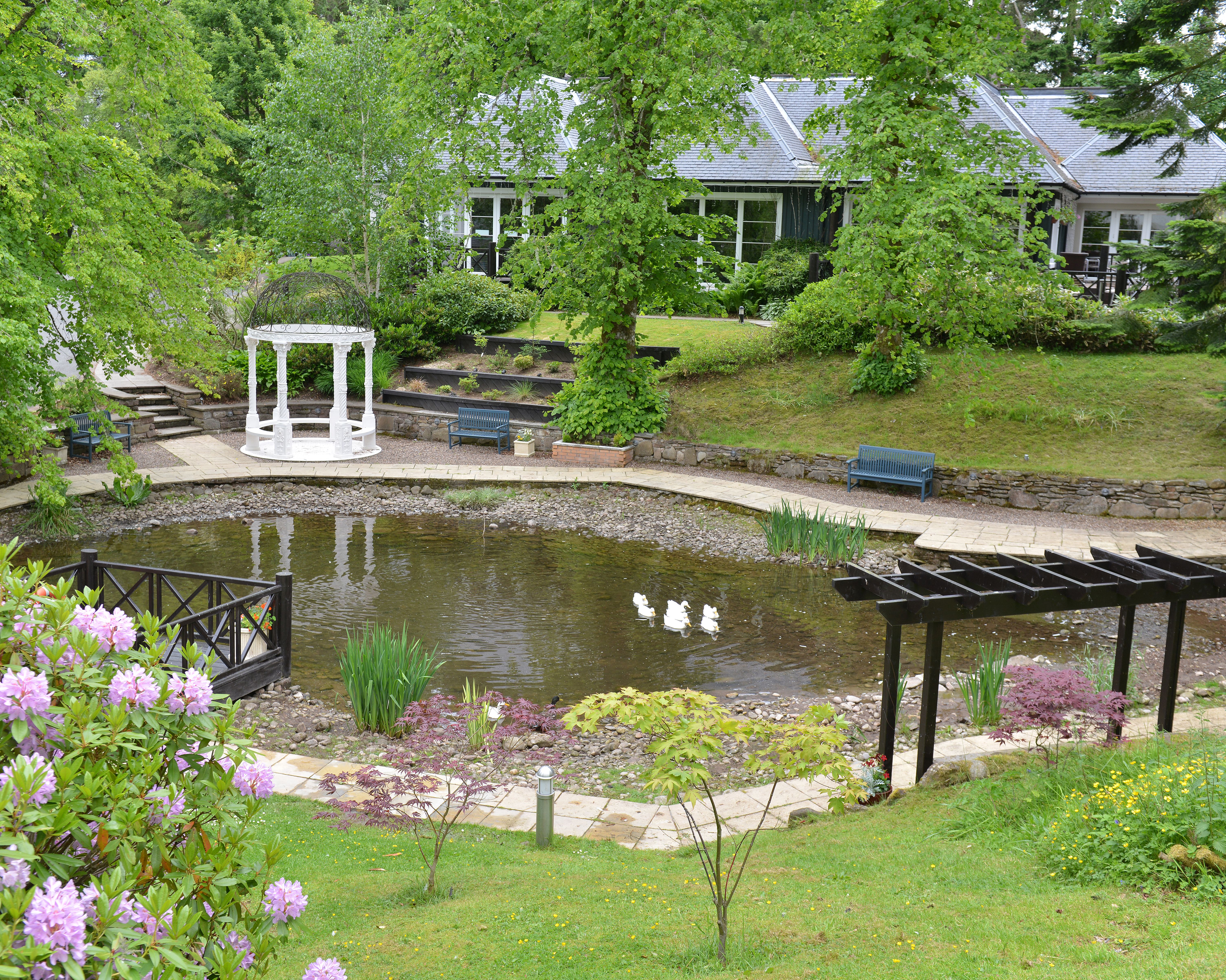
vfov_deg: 38.2
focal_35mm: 39
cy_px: 489
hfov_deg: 46.8
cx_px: 599
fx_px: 1415
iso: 200
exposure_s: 1/160
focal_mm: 34
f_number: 5.6
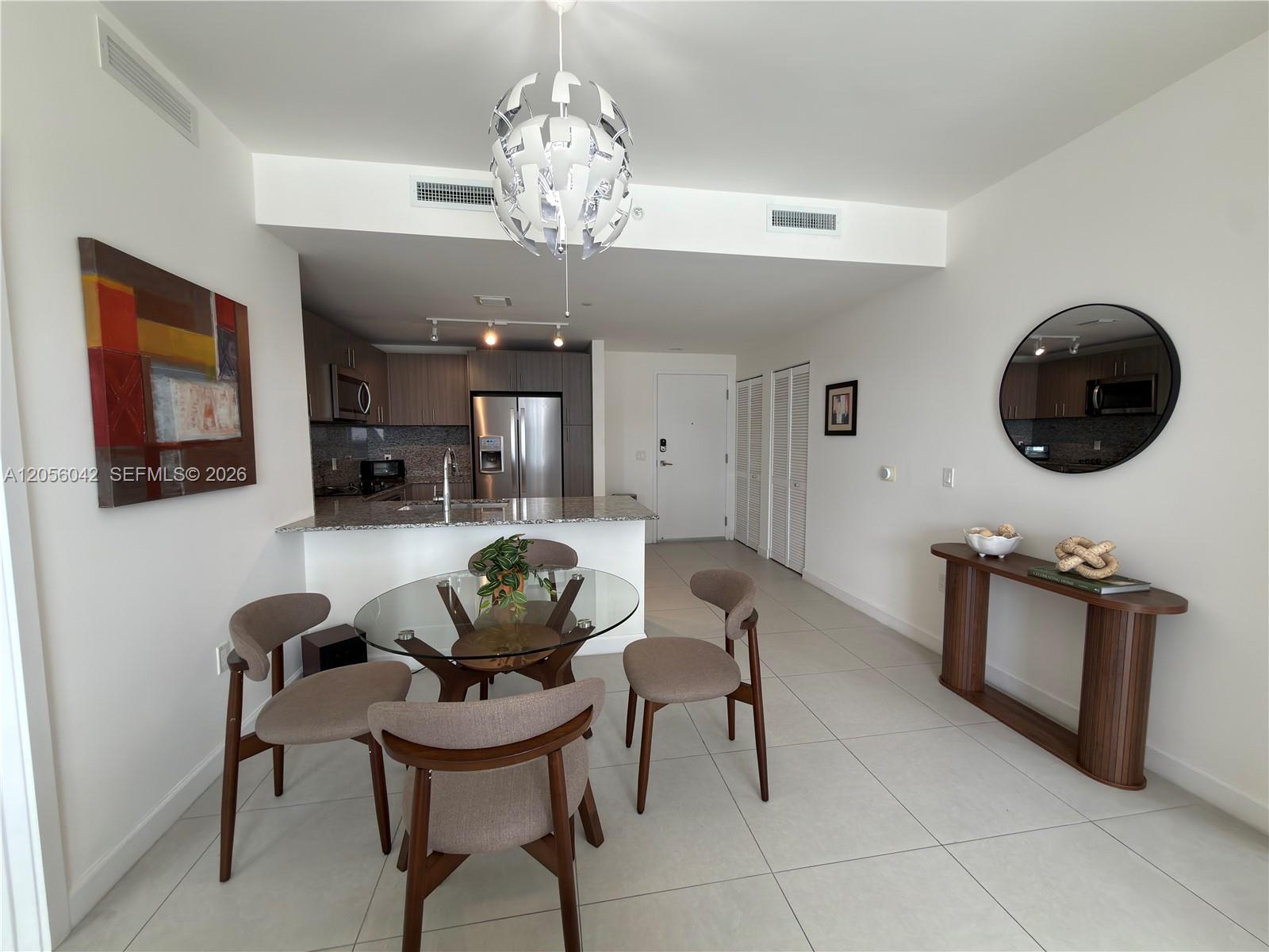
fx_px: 513
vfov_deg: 85.7
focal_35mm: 14
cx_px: 634
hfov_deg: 102.1
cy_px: 476
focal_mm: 2.22
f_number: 2.2
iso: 50
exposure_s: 1/40
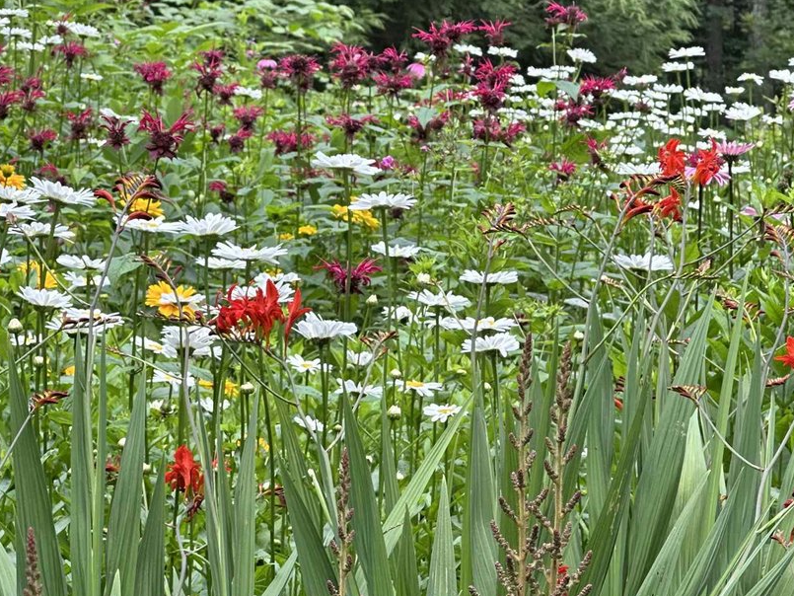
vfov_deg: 9.7
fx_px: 3510
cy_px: 176
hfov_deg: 12.9
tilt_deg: -5.5
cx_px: 446
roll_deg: -0.6
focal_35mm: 153
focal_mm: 9
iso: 64
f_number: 2.8
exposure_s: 1/99
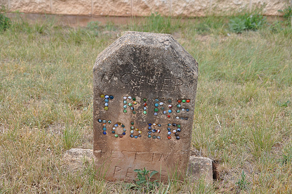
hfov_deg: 29.3
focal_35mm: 69
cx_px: 146
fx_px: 559
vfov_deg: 19.7
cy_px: 97
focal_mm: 46
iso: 200
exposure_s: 1/200
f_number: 7.1
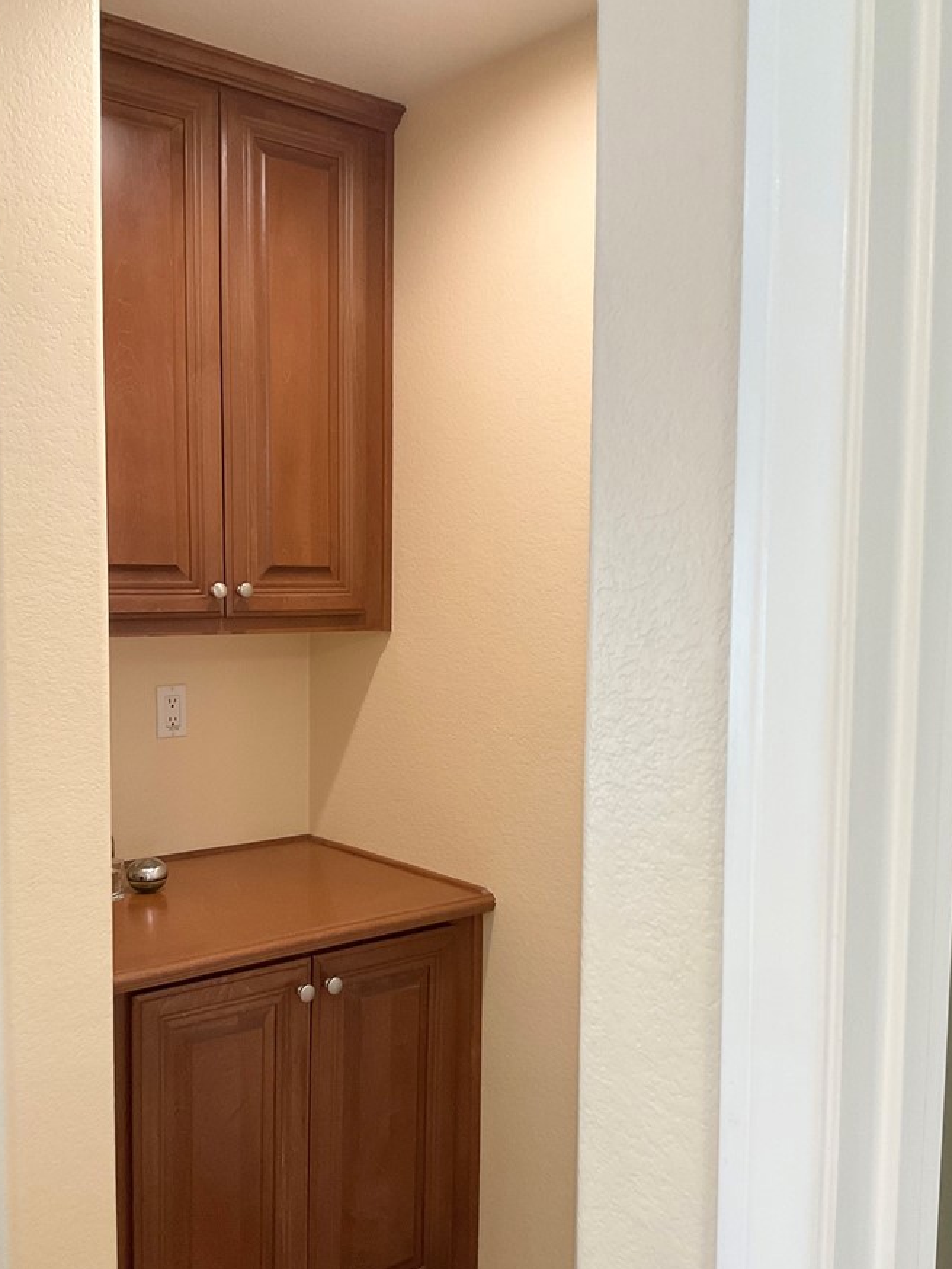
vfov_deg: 53.9
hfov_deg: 41.8
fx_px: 1246
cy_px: 696
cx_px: 446
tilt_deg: -4.7
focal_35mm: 34
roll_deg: -1.1
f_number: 1.8
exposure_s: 1/60
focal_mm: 3
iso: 100
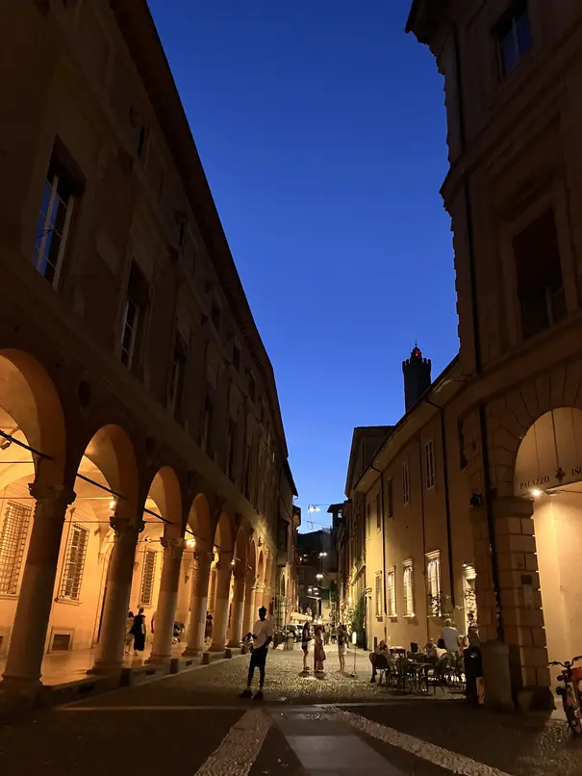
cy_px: 388
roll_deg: -1.6
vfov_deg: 63.4
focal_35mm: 28
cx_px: 291
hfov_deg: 49.8
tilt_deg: +21.2
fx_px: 627
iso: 640
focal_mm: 3.99
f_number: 1.8
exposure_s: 1/21
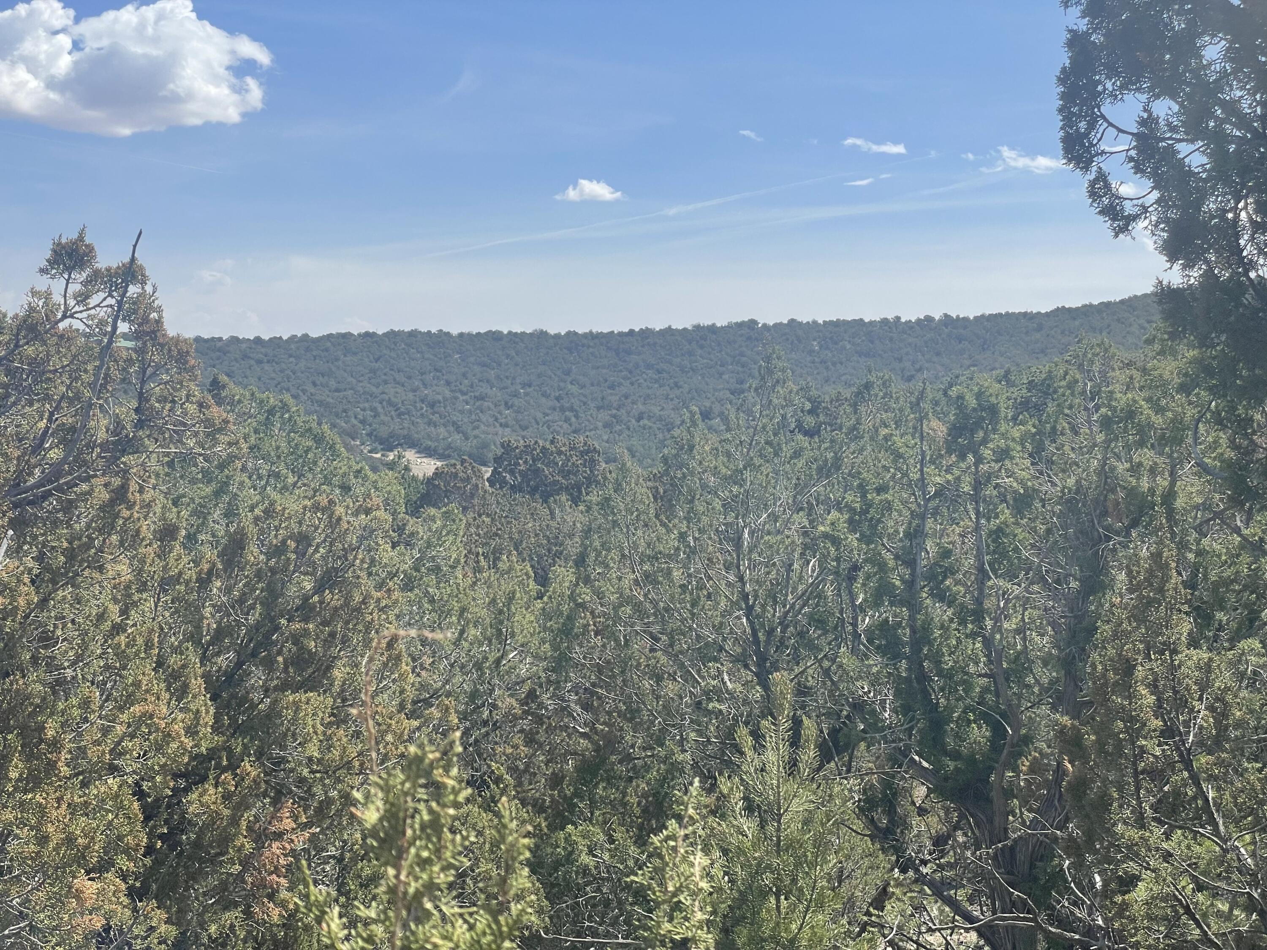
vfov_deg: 28.0
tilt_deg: -0.2
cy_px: 475
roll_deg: -1.5
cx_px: 634
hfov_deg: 36.8
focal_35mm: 52
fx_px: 1903
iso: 25
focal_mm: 6
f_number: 2
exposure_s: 1/1996
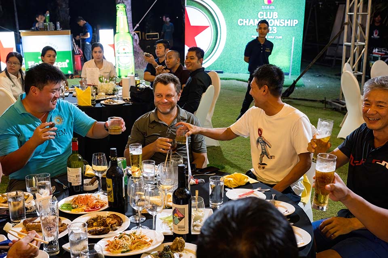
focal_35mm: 41
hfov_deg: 47.4
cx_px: 194
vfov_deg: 32.6
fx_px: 442
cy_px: 129
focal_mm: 41
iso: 11400
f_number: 6.3
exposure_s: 1/200
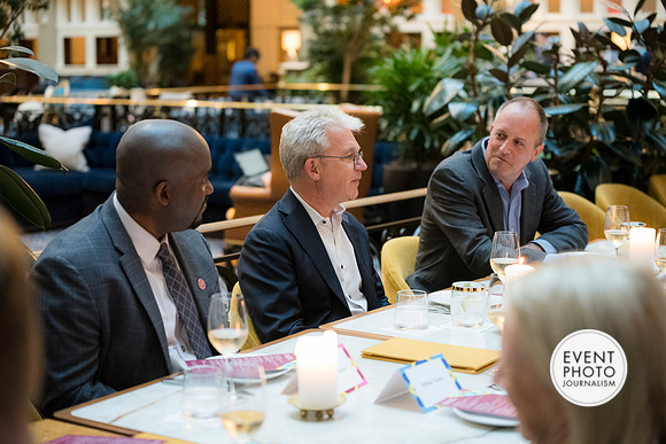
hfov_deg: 28.8
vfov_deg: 19.5
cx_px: 333
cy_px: 222
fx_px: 1295
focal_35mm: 70
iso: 6400
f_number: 2.8
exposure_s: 1/125
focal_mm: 70
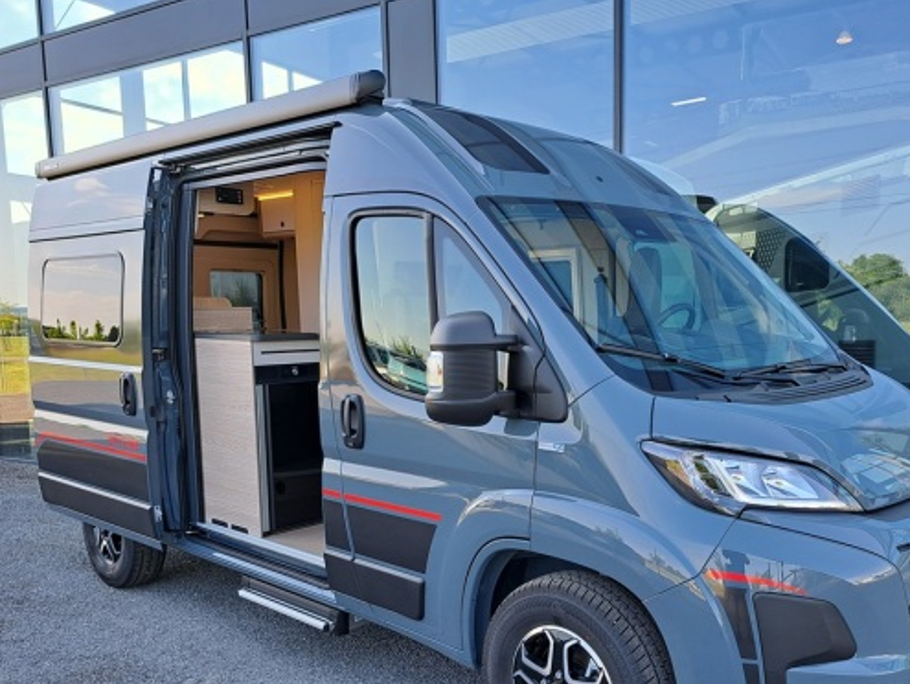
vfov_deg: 45.0
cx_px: 524
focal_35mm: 31
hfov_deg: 58.1
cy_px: 436
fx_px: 816
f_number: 1.8
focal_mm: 5.23
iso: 50
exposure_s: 1/204
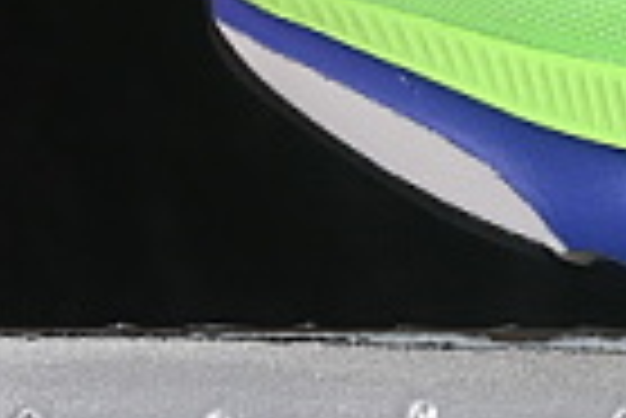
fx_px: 7502
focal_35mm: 431
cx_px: 1495
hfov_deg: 4.7
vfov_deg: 3.2
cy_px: -411
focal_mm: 50
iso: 160
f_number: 8
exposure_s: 1/80
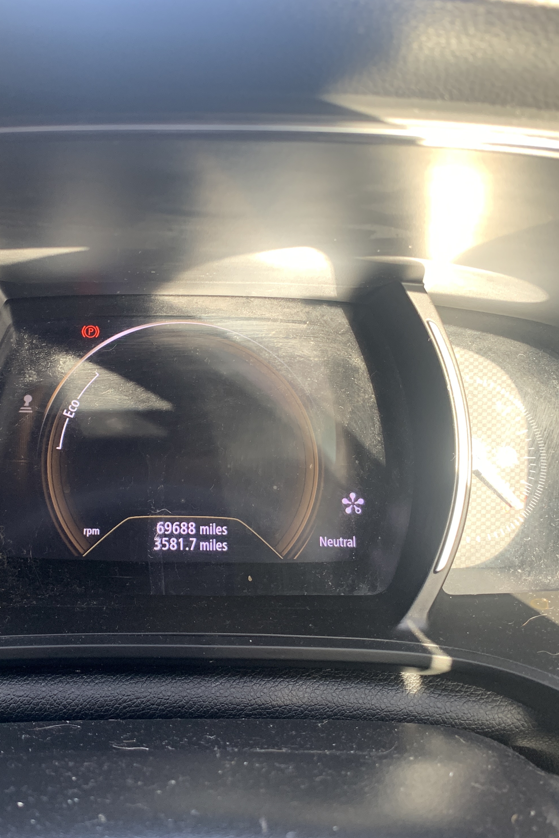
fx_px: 862
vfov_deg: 51.9
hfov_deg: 35.3
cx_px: 158
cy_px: 423
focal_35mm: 37
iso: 100
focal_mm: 4.25
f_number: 1.8
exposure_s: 1/63
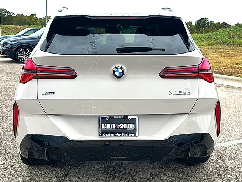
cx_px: 118
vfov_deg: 35.9
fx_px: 280
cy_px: 84
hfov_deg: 46.8
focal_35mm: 40
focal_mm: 6.86
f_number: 1.78
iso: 80
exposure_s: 1/2421
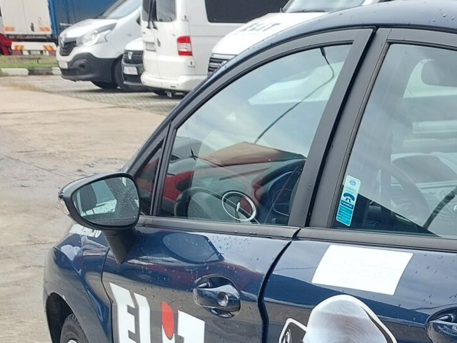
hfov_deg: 18.7
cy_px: 458
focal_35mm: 89
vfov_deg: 15.7
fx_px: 1175
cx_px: 735
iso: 25
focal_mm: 5.23
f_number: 1.8
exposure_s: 1/168
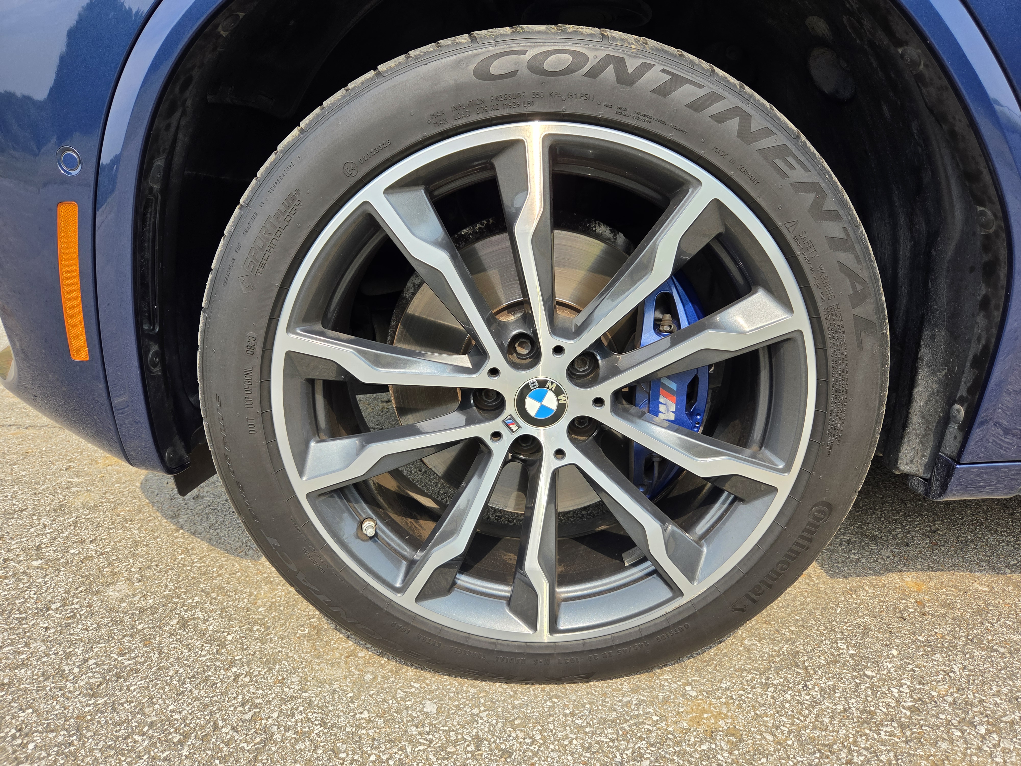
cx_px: 510
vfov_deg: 58.9
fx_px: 678
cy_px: 383
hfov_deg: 73.9
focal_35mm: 23
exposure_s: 1/1765
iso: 80
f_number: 1.8
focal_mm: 5.4
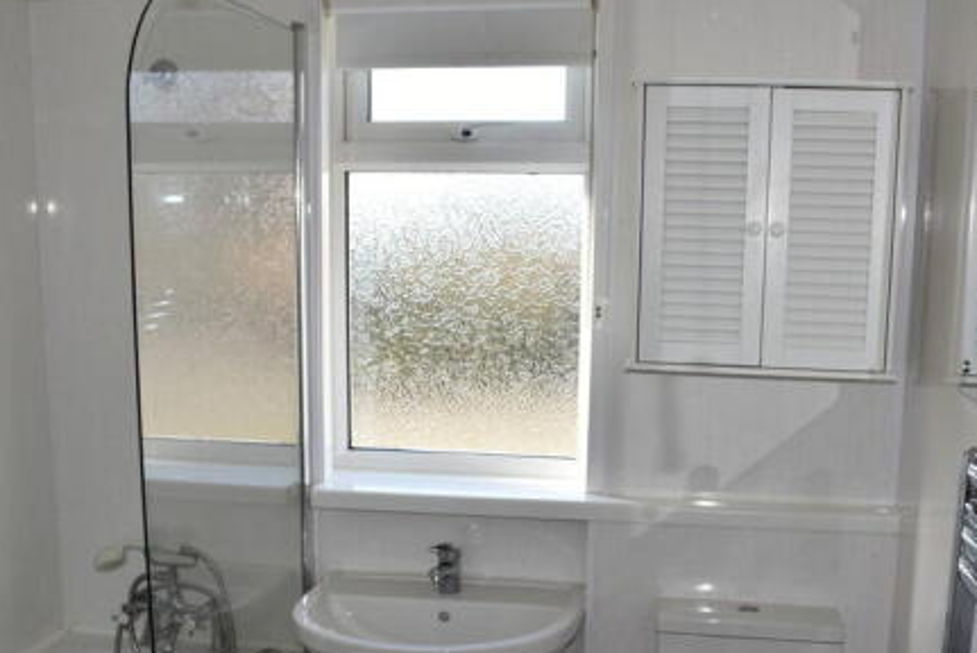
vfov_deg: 32.3
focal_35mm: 41
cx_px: 557
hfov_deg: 47.2
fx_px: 1113
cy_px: 455
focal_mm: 18
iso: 250
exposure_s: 1/125
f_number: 5.6
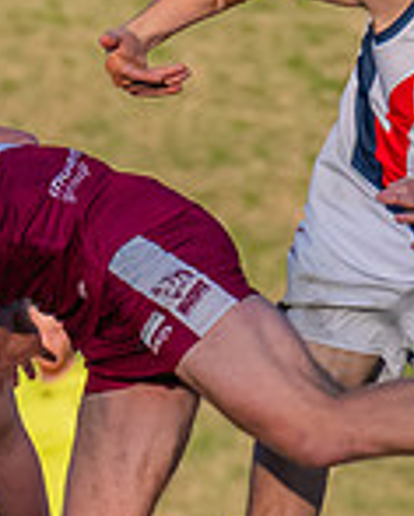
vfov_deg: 0.7
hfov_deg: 0.6
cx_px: -68
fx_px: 42567
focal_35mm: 2785
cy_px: 261
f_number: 11
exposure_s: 1/1250
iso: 800
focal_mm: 420
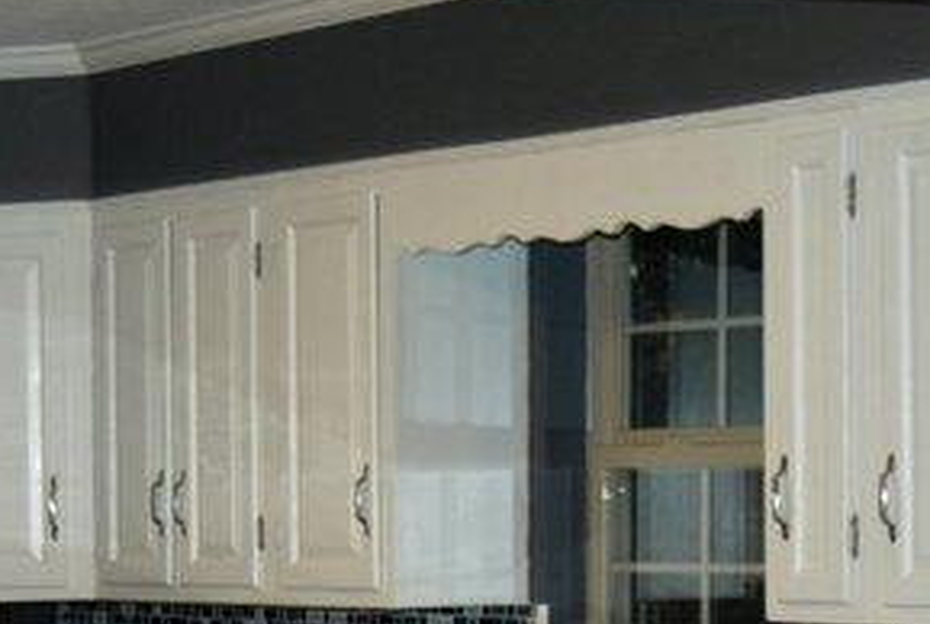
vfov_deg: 10.1
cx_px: 296
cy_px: 878
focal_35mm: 133
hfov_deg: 15.4
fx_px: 3437
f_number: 3.3
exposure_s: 1/60
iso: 200
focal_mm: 25
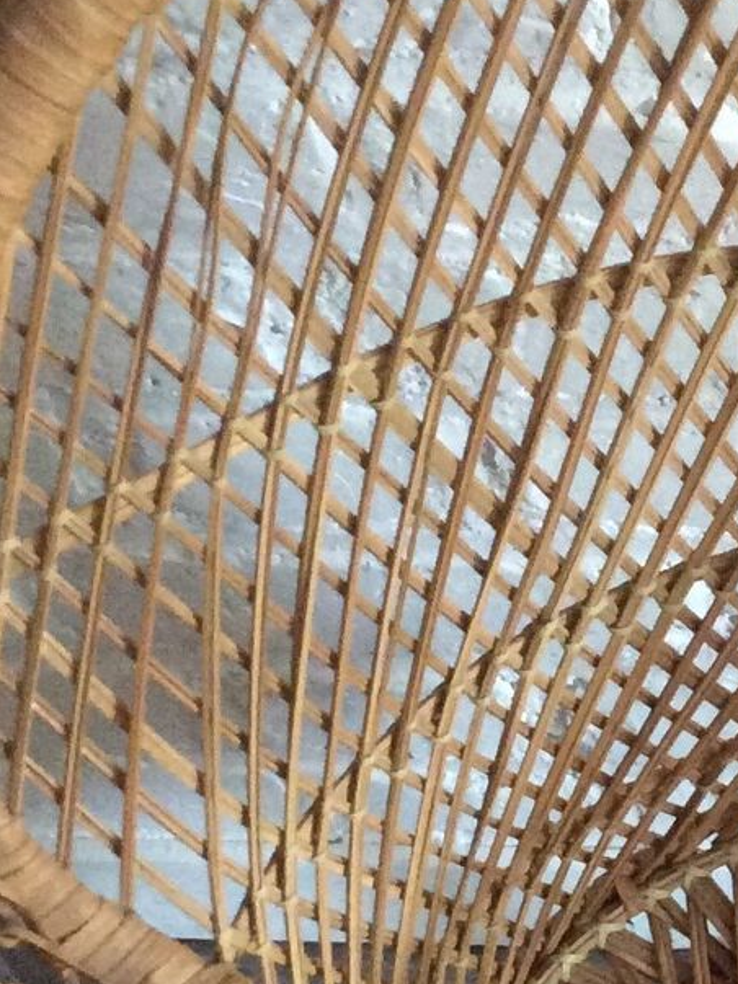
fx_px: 3014
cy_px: 749
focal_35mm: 106
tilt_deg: -60.3
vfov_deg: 18.4
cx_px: 905
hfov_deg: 13.5
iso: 250
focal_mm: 3.3
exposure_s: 1/20
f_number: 2.4
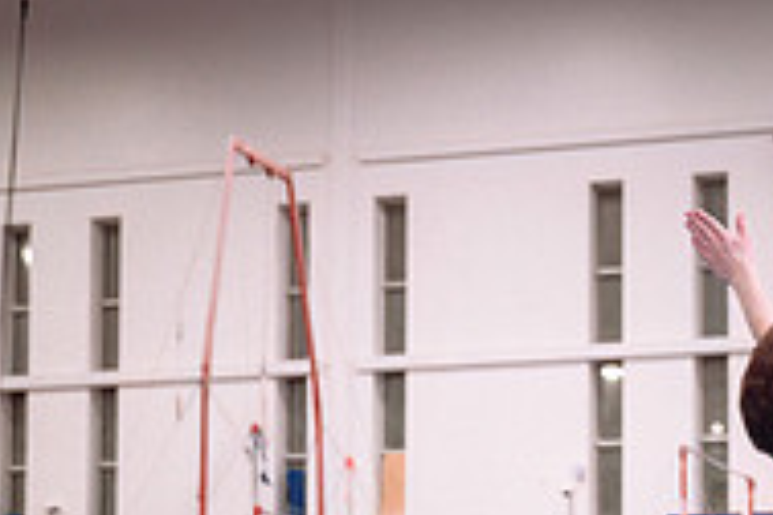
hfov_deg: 16.4
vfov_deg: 10.8
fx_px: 2662
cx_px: 585
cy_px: 656
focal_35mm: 124
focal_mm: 37
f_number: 2.8
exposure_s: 1/1000
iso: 1600
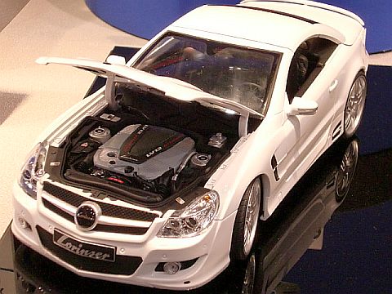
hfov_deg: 25.0
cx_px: 196
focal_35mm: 78
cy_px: 147
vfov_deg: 18.9
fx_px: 883
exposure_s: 1/50
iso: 400
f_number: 4.7
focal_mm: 13.02
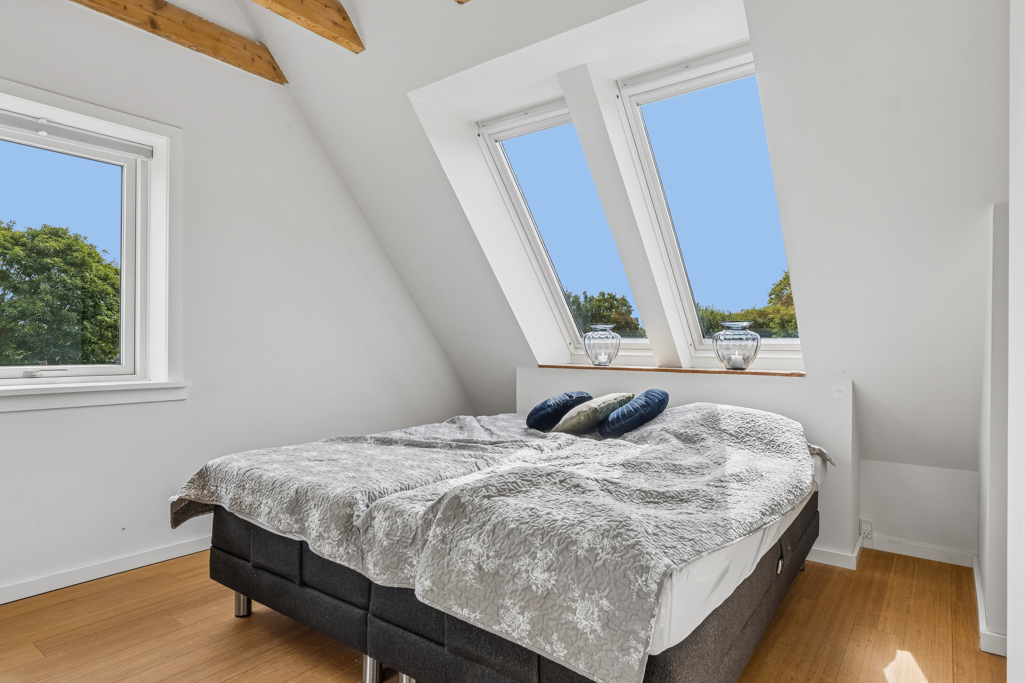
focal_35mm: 21
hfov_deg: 81.2
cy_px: 342
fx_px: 598
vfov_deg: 59.5
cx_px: 512
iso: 200
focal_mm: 14
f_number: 8
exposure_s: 1/30
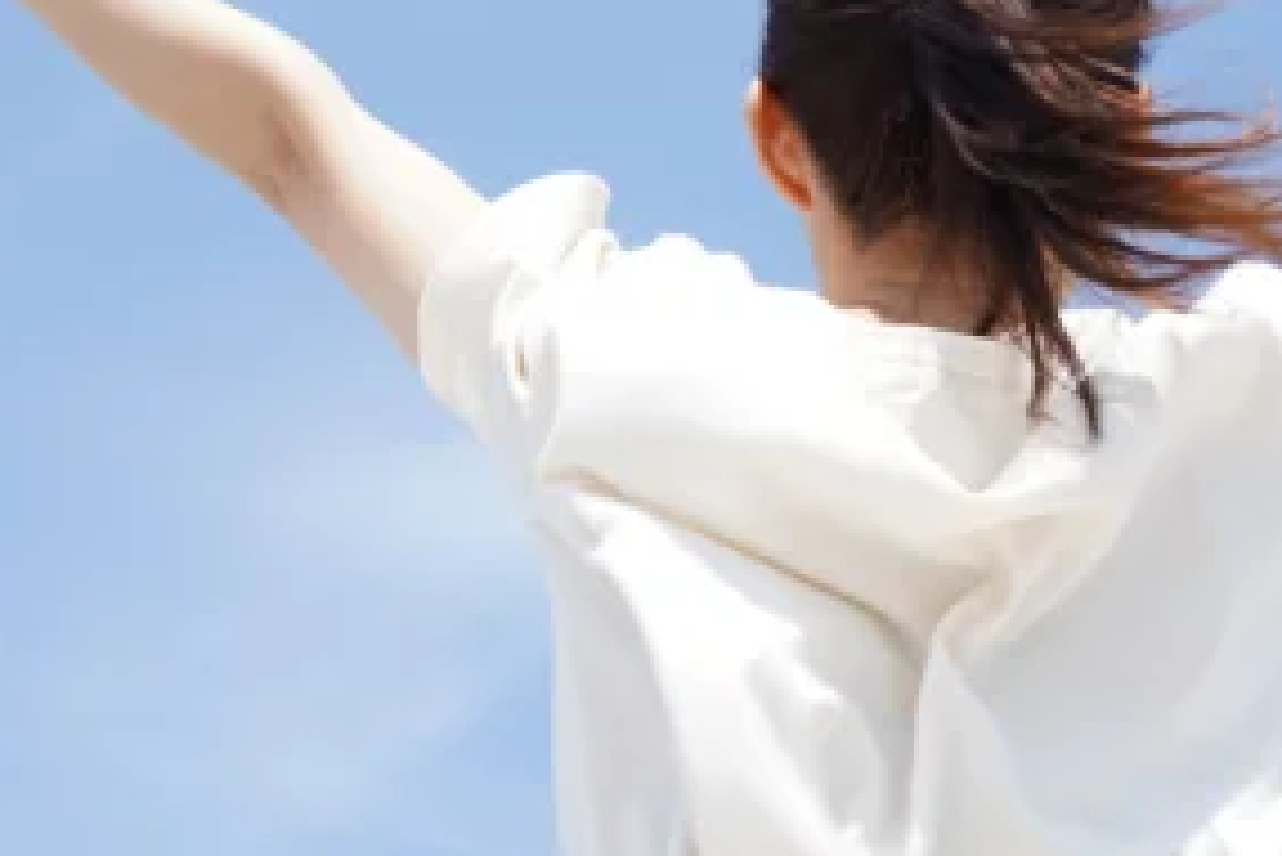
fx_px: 3135
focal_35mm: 88
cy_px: 390
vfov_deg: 15.5
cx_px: 847
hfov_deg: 23.0
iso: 100
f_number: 9
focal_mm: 35
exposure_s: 1/160
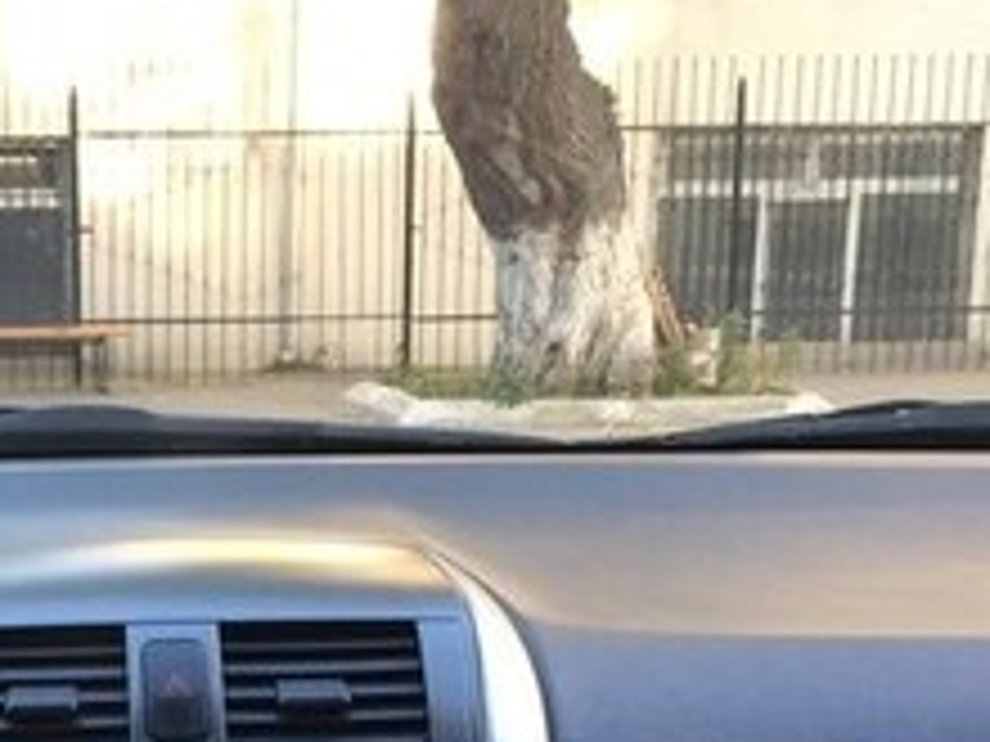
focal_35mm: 87
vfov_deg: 16.1
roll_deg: +0.2
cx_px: 108
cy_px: 947
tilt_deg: -15.3
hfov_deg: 22.0
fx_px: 2488
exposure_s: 1/33
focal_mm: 4.15
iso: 50
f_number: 2.2
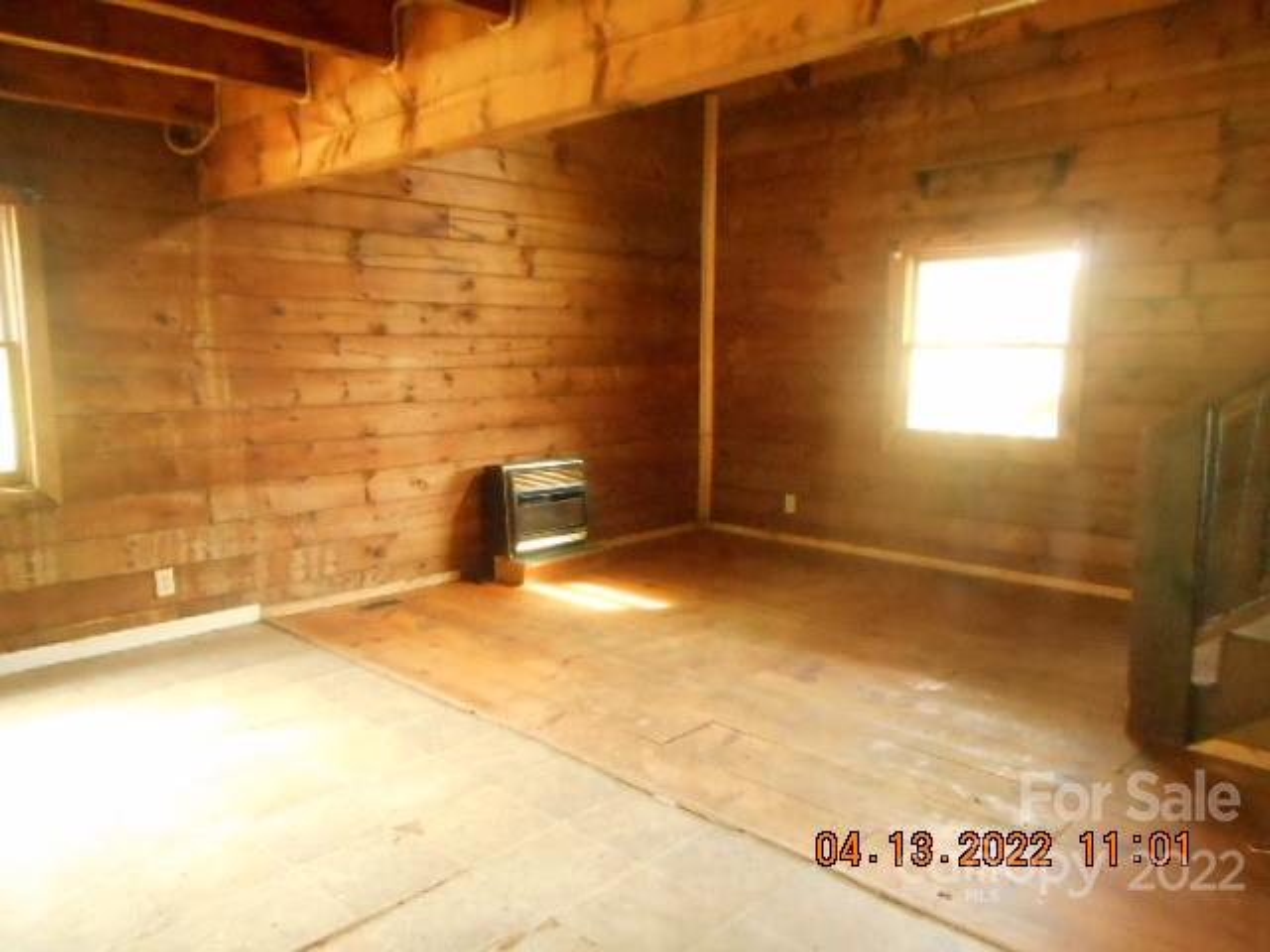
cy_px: 476
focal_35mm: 25
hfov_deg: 69.4
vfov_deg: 54.9
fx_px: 917
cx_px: 635
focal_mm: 4.5
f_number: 3.7
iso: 1600
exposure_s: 1/50
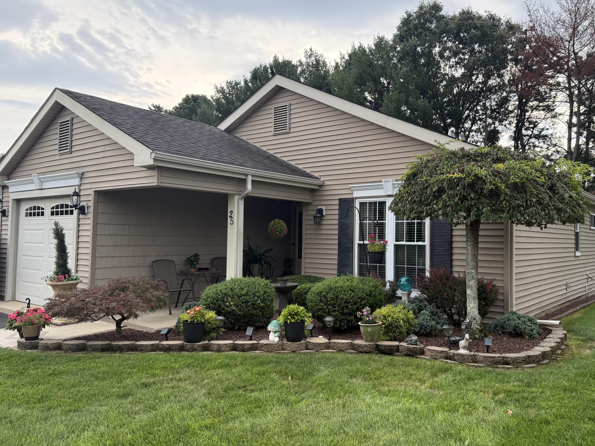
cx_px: 320
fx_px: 481
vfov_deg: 49.8
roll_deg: -0.8
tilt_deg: +2.4
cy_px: 222
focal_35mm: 28
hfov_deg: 63.4
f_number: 1.78
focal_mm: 6.76
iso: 100
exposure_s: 1/563
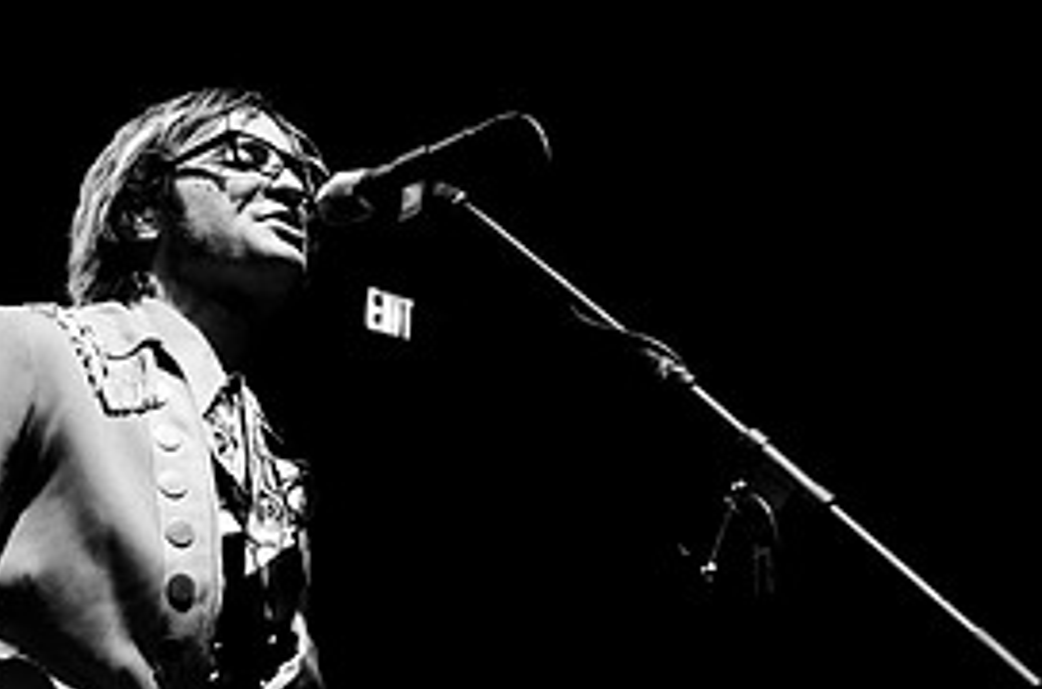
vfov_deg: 12.1
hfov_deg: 18.2
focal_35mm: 112
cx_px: 260
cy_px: 515
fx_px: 3236
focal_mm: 35
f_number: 2.8
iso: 640
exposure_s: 1/200
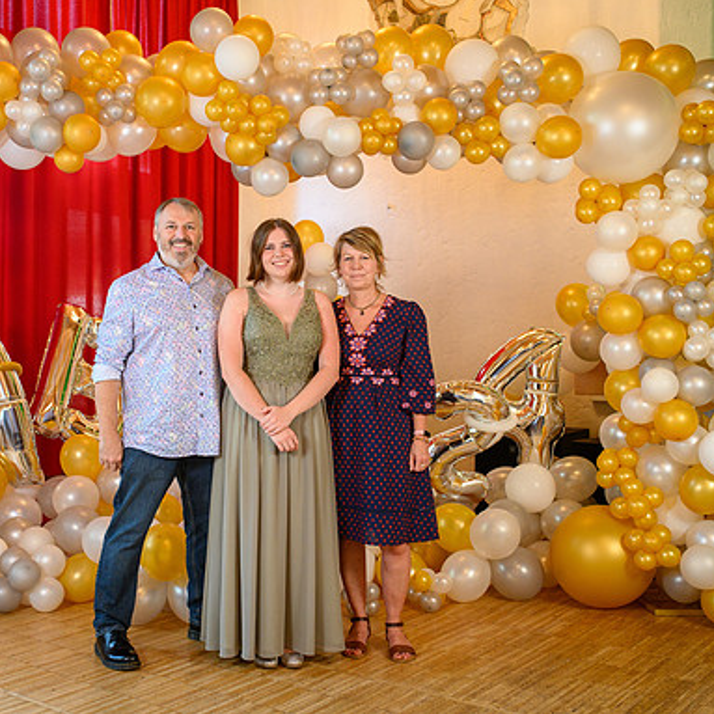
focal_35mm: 45
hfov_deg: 37.3
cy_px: 356
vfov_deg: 37.6
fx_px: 1050
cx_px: 257
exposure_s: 1/100
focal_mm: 35
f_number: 3.5
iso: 1250
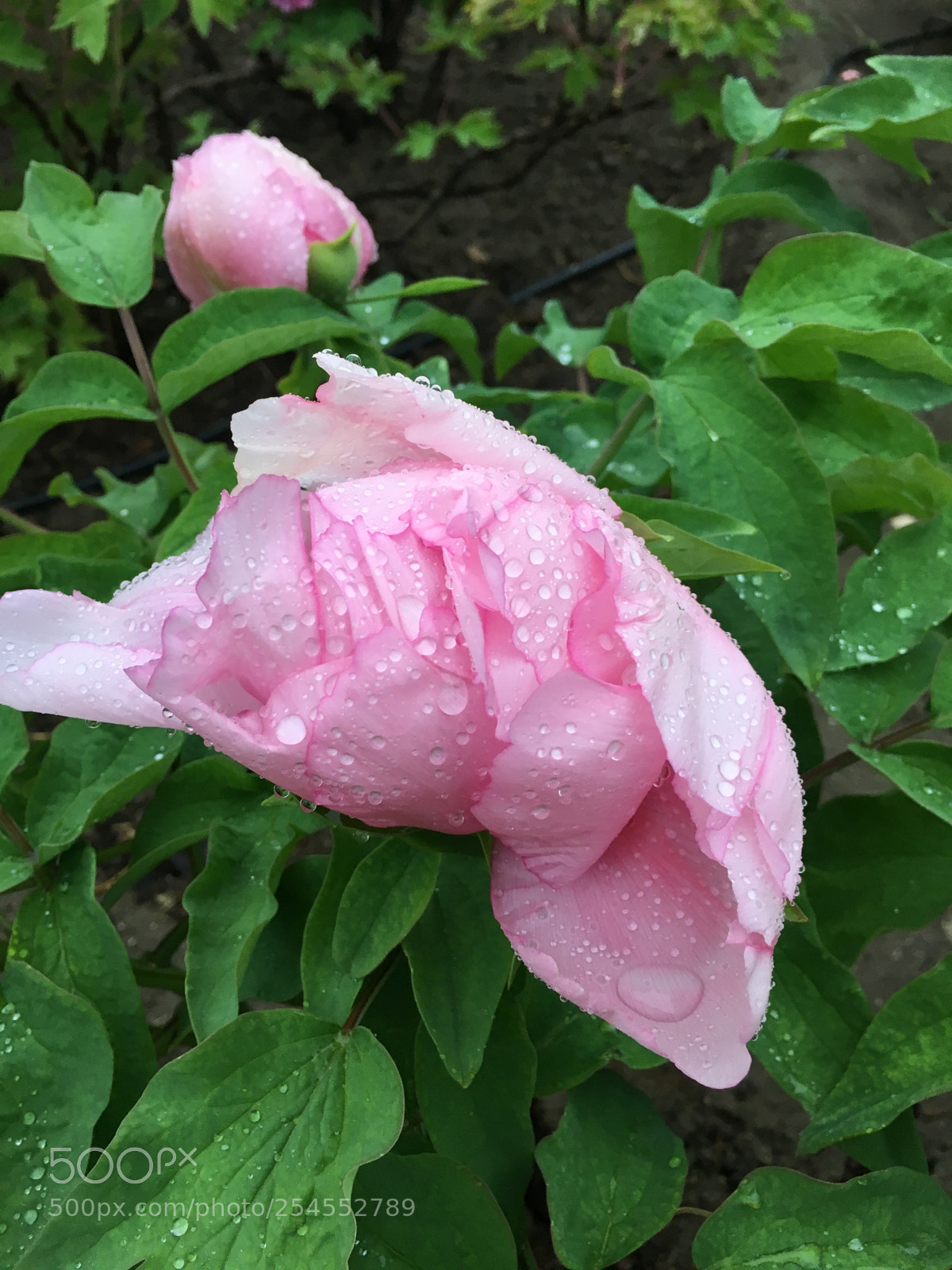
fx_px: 1063
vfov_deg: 61.7
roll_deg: +1.9
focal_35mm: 29
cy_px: 635
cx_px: 476
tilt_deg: -41.7
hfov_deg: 48.2
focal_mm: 4.15
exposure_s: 1/33
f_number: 2.2
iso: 40
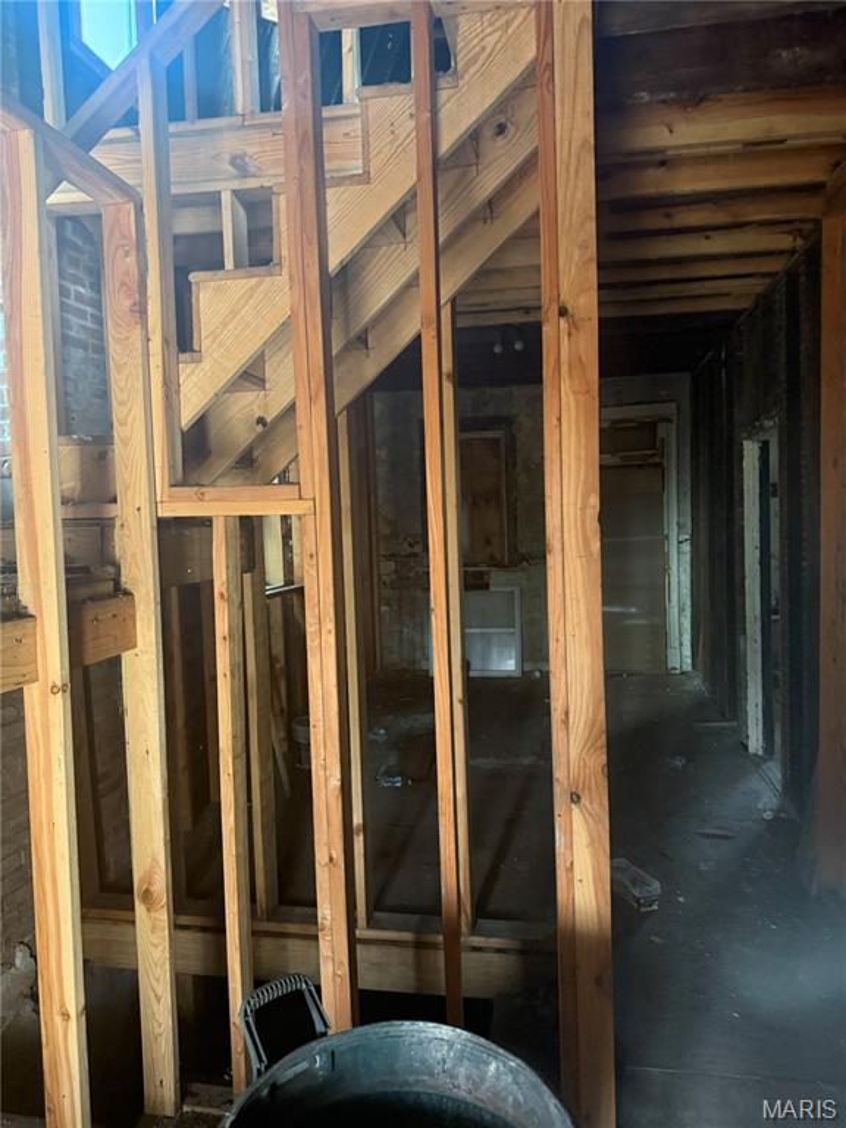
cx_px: 423
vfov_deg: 71.6
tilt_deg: -2.5
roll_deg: +3.8
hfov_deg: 56.8
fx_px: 782
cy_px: 564
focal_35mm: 24
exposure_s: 1/60
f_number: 1.78
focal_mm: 6.76
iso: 500
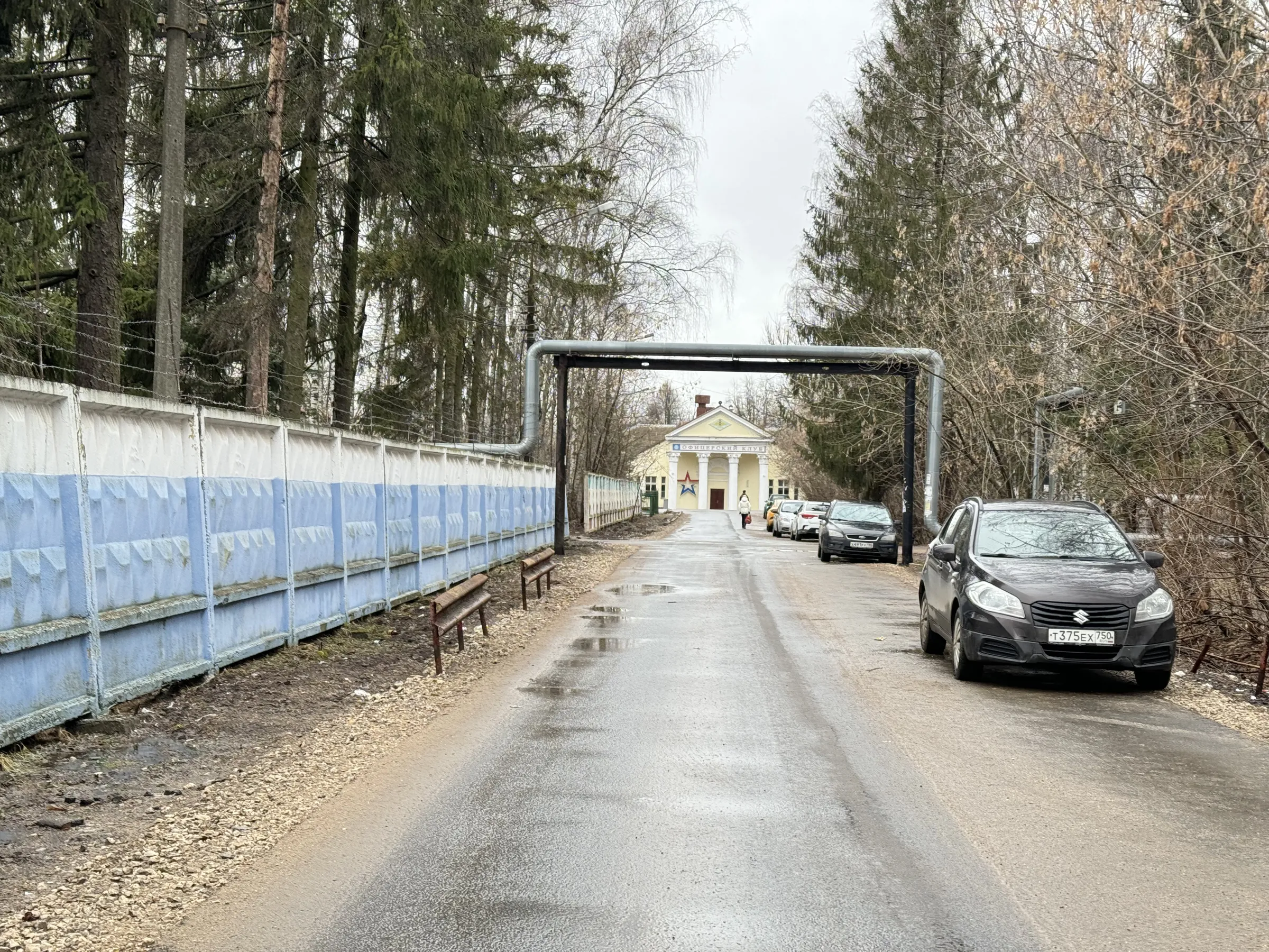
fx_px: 1760
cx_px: 634
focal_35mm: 48
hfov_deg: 39.7
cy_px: 476
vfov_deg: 30.3
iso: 50
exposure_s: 1/121
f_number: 1.78
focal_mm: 6.76
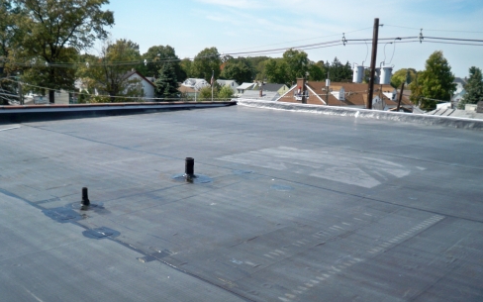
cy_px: 171
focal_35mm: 38
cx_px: 245
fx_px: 500
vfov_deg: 33.5
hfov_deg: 51.5
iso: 100
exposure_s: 1/640
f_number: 4.7
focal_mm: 6.3
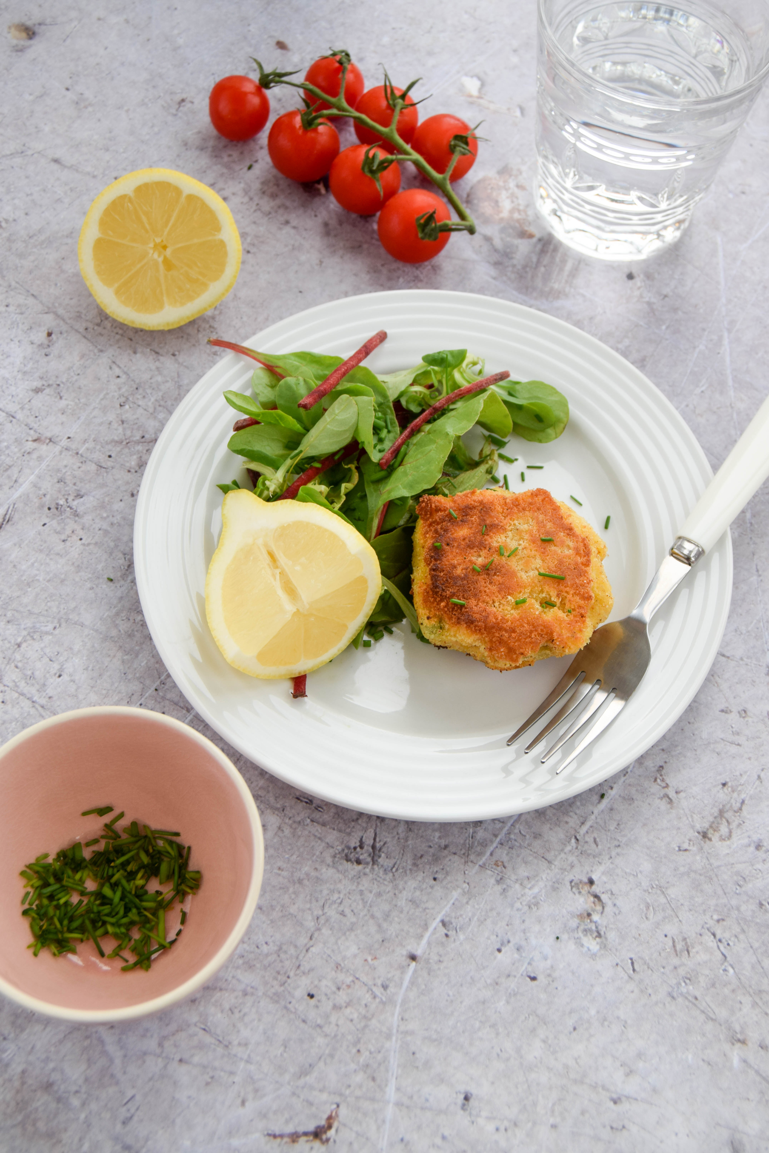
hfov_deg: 26.5
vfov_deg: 38.9
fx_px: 1634
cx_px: 384
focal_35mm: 51
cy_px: 576
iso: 200
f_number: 6.3
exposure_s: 1/200
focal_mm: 34
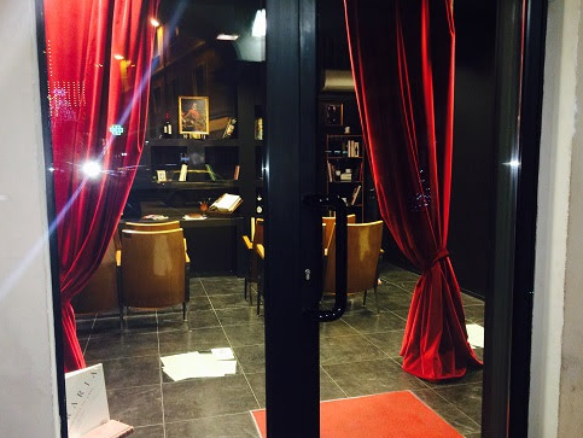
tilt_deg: -7.9
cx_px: 285
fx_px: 506
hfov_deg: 59.9
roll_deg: +0.4
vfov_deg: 46.8
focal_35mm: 30
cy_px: 225
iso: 160
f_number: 2.2
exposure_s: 1/16
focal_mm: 4.15
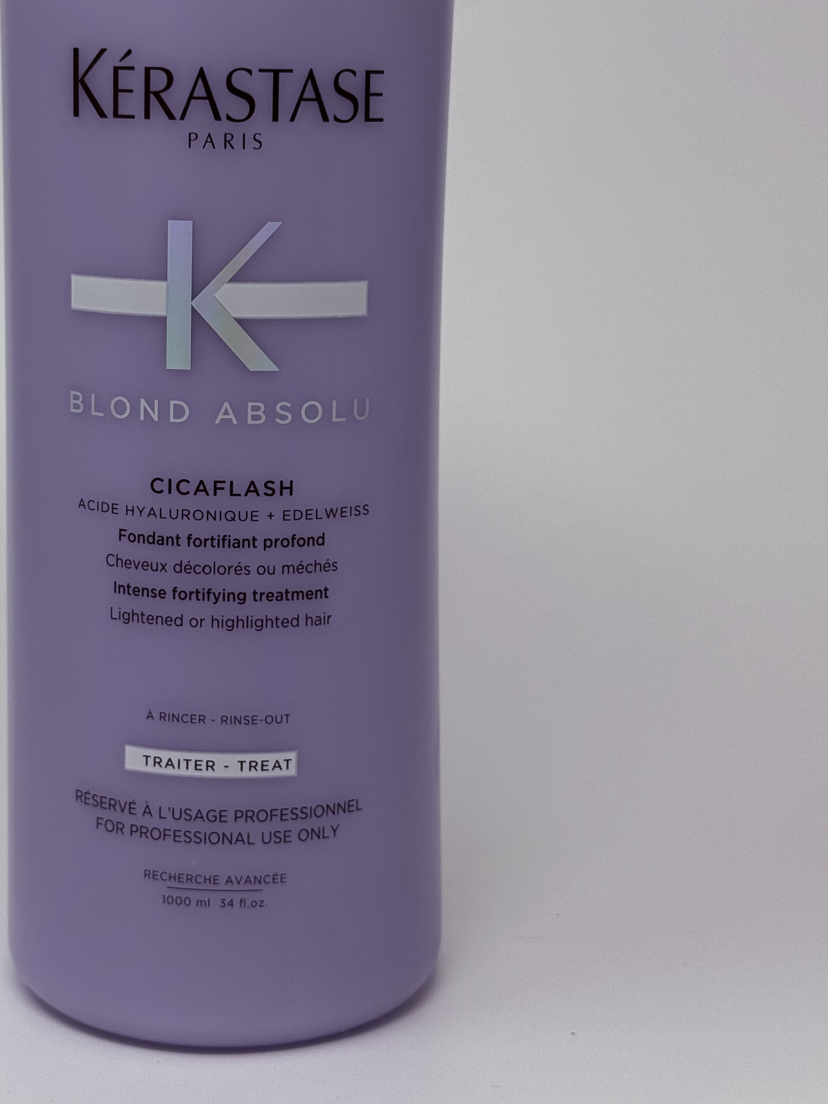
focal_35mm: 68
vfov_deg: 28.4
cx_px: 245
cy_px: 367
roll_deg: -0.3
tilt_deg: -6.9
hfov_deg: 21.5
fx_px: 2168
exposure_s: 1/625
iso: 64
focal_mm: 6.76
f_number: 1.78
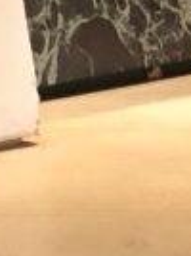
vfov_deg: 7.4
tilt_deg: +15.7
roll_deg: +2.0
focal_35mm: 222
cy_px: -627
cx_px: -483
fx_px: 1638
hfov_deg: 5.9
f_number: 1.8
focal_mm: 3.99
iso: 64
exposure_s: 1/16
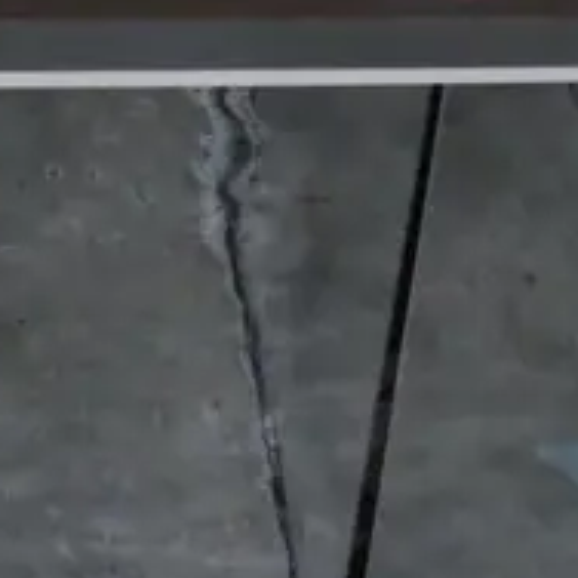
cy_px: 503
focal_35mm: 202
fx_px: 3816
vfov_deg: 8.6
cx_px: 298
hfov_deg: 8.7
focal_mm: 21
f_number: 4.6
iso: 1600
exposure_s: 1/60
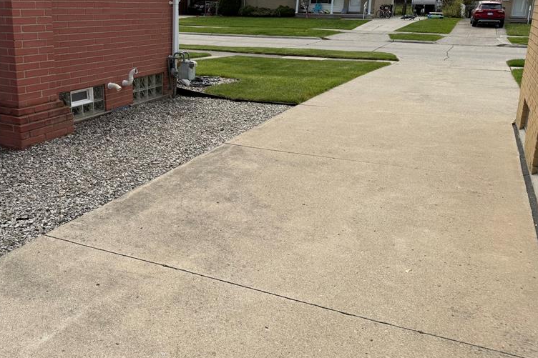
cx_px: 219
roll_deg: -0.8
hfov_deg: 55.4
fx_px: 508
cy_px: 124
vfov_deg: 38.5
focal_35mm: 34
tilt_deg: -13.7
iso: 80
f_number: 1.78
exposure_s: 1/4975
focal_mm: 6.76
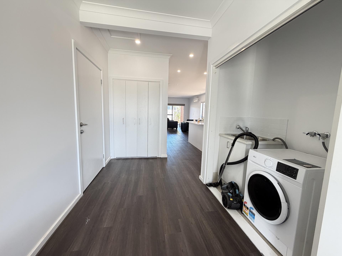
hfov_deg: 102.1
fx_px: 138
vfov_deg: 85.7
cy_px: 128
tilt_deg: -6.5
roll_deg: -1.3
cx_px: 171
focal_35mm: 14
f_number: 2.2
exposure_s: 1/100
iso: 200
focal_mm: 2.22
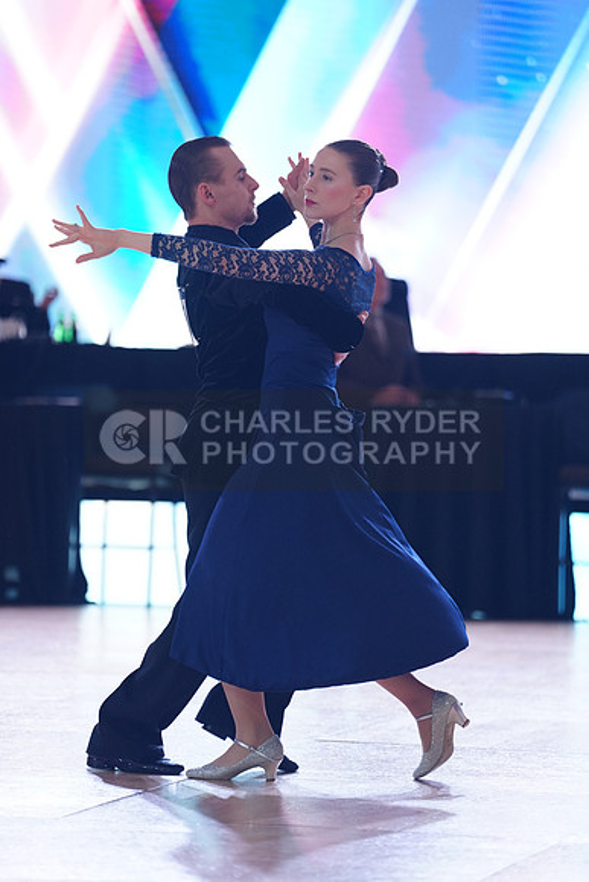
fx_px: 3875
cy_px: 441
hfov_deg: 8.7
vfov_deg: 13.0
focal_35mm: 158
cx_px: 294
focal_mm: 158
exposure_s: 1/500
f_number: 2.8
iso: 1250
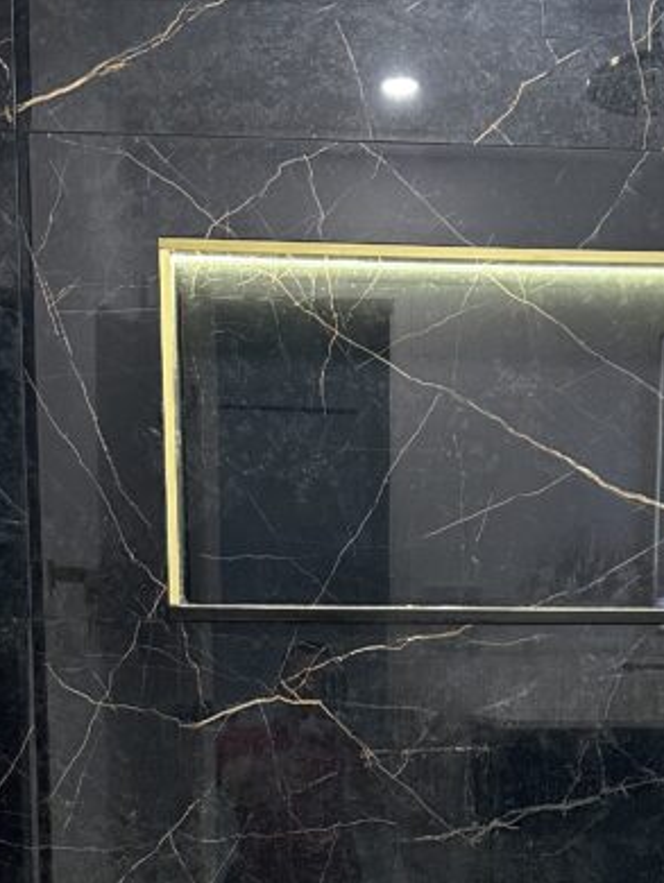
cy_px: 831
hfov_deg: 23.1
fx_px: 1610
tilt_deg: -7.1
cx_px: 483
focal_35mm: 63
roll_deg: -0.9
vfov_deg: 29.2
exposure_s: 1/60
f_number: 1.78
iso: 250
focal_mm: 6.86
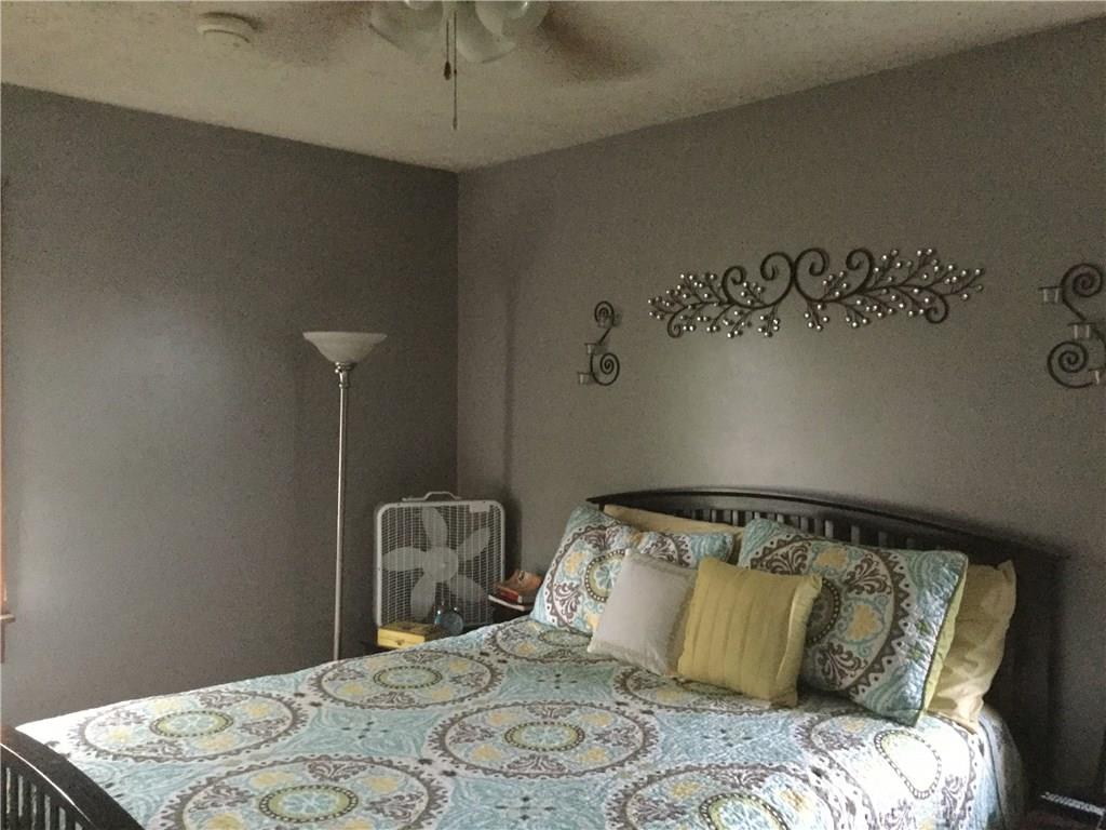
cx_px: 553
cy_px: 415
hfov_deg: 58.4
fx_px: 990
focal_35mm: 31
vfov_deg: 45.4
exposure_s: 1/15
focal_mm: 3.3
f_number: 2.4
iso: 640
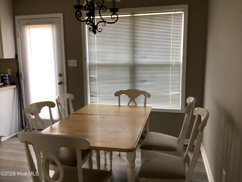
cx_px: 121
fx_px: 217
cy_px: 91
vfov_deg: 45.4
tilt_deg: -8.7
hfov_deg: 58.4
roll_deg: +0.2
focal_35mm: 31
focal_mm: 3.3
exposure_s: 1/60
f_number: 2.4
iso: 100
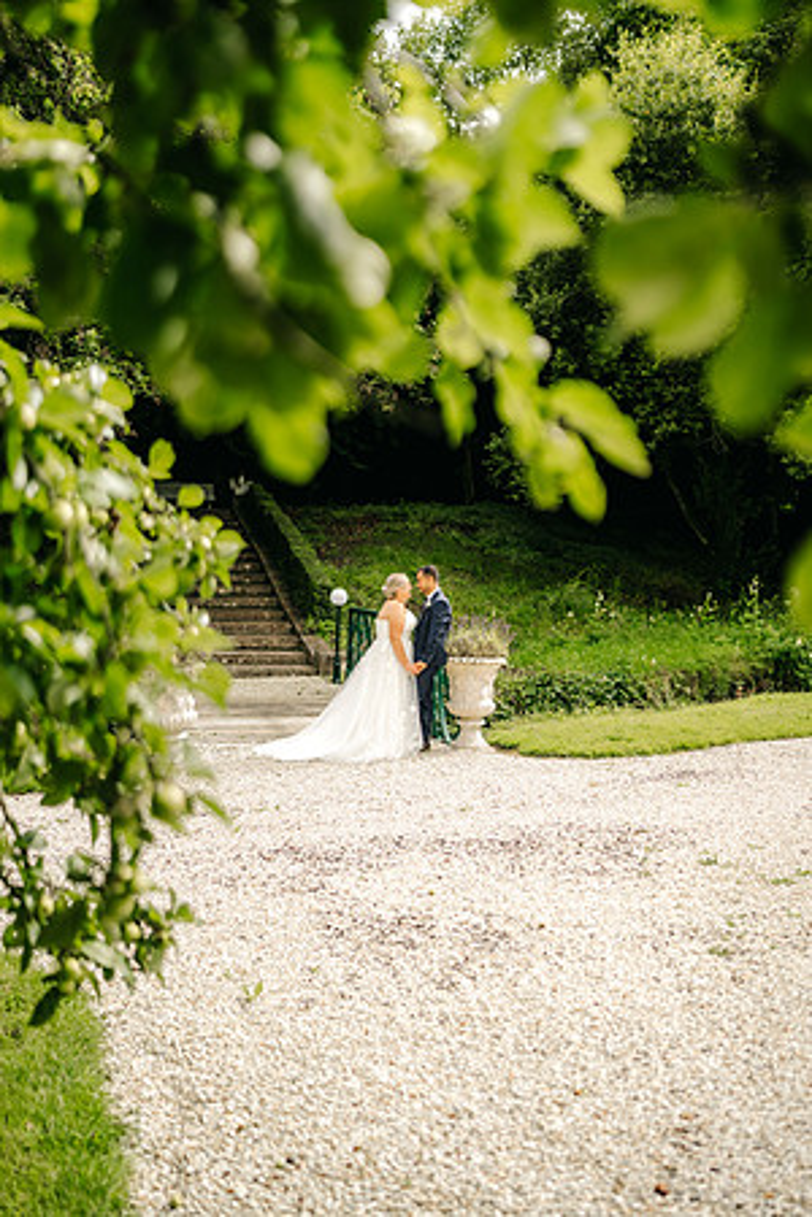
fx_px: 1184
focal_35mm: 35
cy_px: 608
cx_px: 406
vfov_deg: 54.4
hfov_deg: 37.9
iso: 100
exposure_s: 1/4000
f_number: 1.4
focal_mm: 35
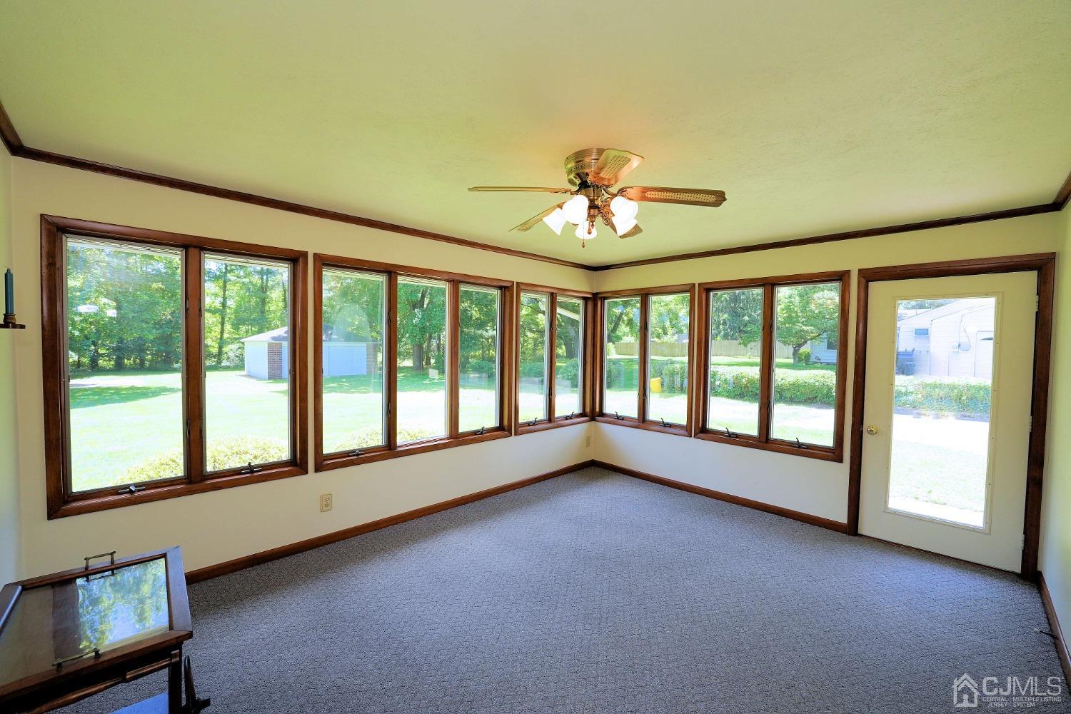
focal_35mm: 14
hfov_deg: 104.3
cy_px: 357
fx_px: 416
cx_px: 536
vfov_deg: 81.2
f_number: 5.6
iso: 800
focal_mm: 14
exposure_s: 1/250
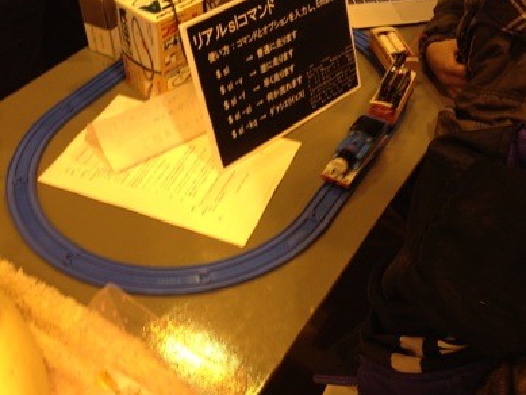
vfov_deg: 32.2
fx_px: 684
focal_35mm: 45
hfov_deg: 42.0
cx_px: 243
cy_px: 171
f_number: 2.4
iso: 100
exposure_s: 1/20
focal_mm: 4.28
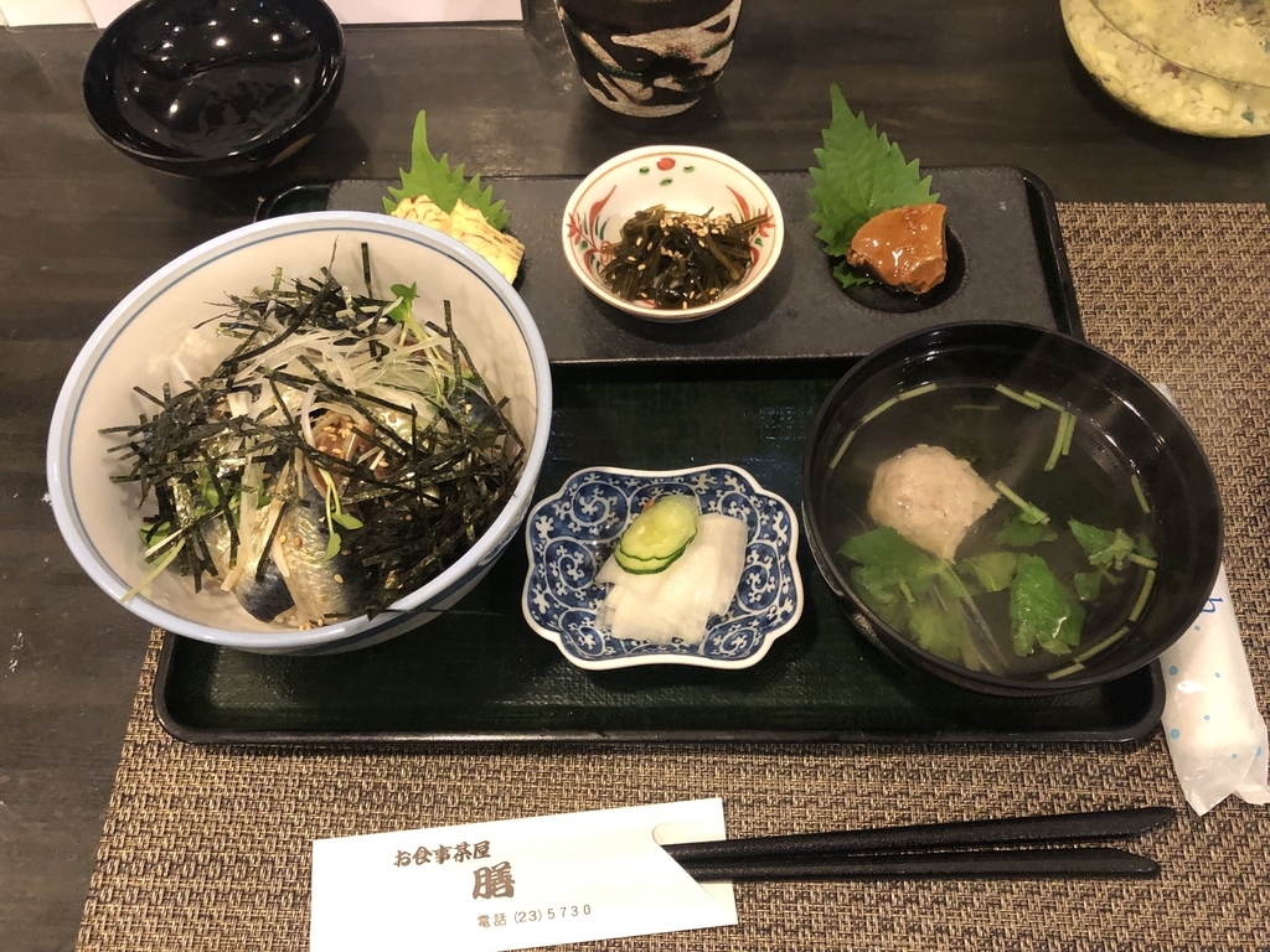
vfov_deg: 49.7
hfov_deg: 63.4
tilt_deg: -63.8
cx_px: 635
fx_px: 1027
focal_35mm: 28
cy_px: 476
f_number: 1.8
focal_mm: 3.99
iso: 80
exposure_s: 1/6
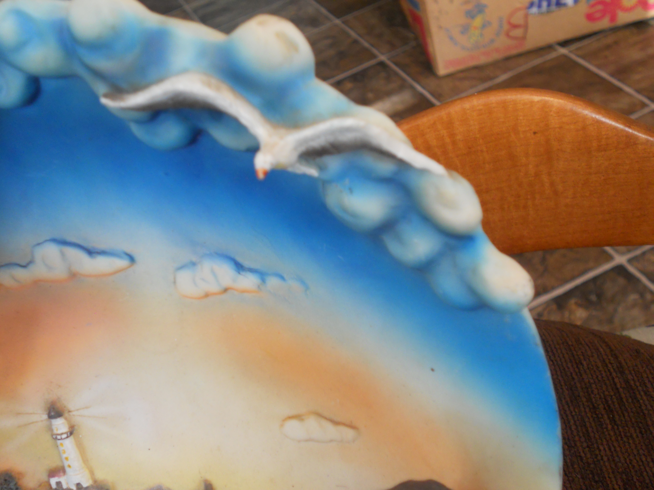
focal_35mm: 46
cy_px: 245
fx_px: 869
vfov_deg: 31.5
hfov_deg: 41.2
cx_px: 327
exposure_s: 1/30
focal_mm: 8.2
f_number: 4.3
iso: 250
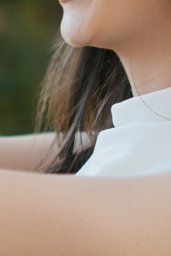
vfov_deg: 6.3
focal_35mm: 328
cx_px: -110
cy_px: 184
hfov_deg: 4.2
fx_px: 2337
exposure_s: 1/400
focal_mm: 50
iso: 250
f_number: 1.8
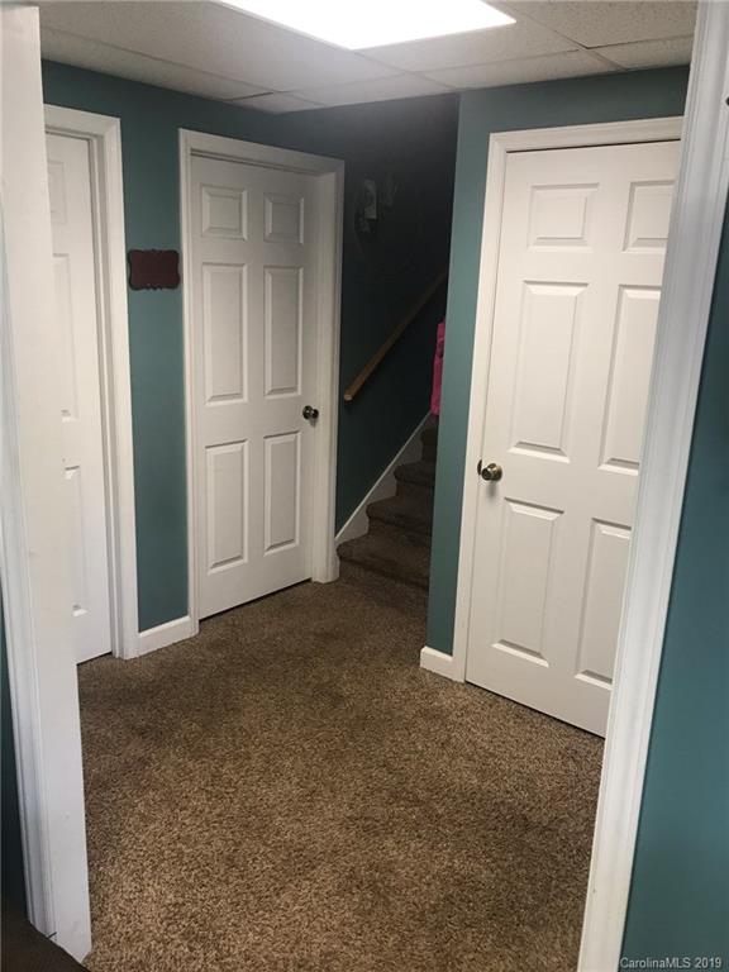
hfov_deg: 49.7
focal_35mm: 28
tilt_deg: -13.8
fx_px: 786
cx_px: 364
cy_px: 486
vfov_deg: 63.4
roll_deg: -1.3
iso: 32
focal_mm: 3.99
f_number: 1.8
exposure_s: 1/30
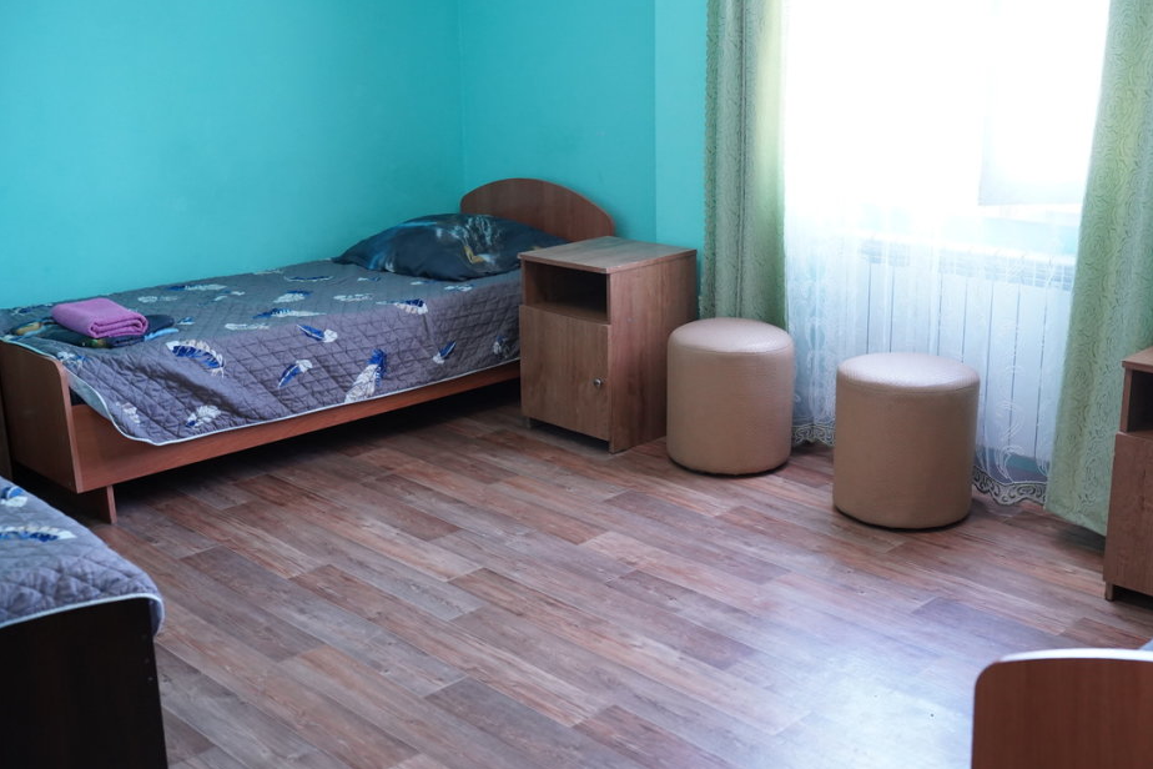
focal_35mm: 41
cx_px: 636
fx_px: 1313
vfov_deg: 32.6
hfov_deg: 47.3
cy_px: 393
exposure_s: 1/160
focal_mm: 37
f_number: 3.5
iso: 3200
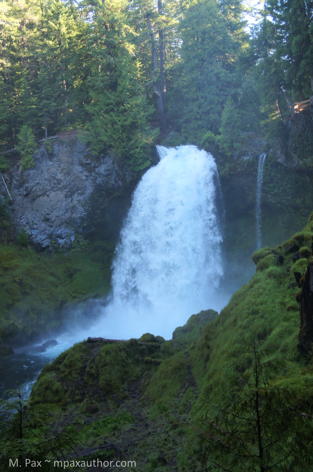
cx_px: 156
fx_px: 549
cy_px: 236
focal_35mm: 42
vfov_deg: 46.4
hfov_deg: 31.8
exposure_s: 1/160
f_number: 4
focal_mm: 28
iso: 320
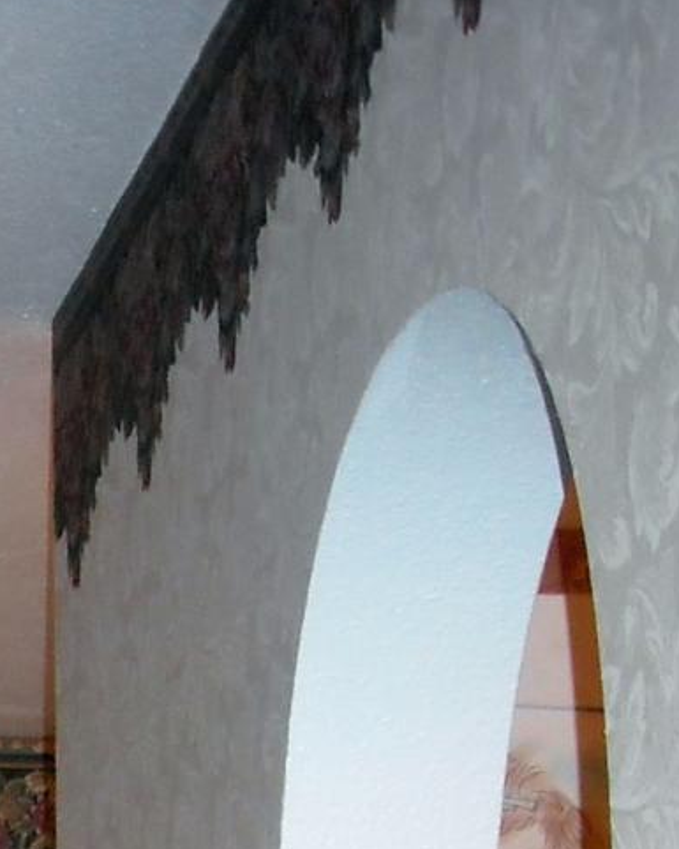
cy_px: 1749
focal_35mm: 142
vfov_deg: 12.0
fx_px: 3566
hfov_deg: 10.3
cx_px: -529
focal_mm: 5.7
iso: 200
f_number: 2.8
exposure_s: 1/60
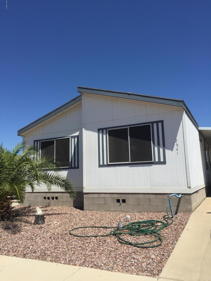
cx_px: 106
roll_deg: +0.6
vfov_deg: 61.7
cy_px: 140
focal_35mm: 29
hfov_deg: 48.2
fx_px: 236
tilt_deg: +8.0
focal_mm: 4.15
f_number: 2.2
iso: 32
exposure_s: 1/3300
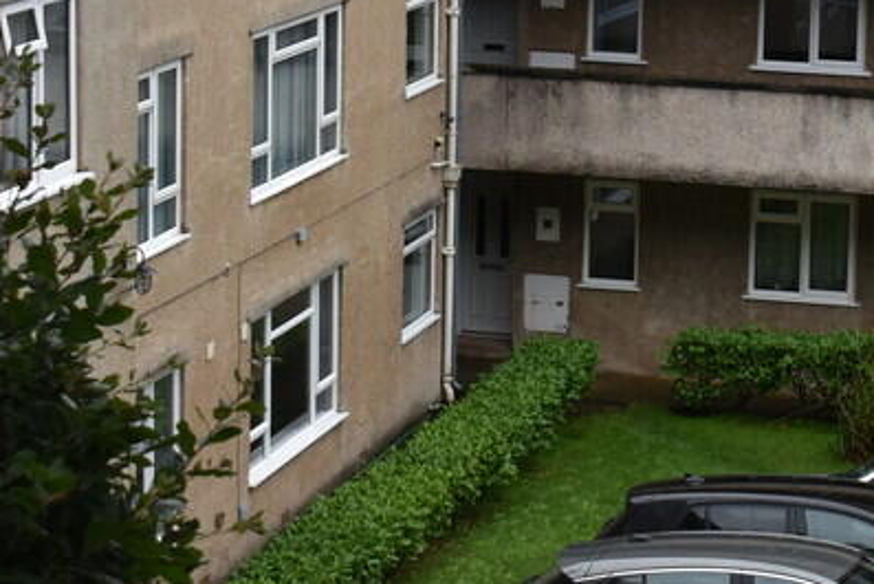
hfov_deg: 17.2
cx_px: 898
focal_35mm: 116
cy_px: -12
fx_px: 2817
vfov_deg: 11.7
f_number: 5.6
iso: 280
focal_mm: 30
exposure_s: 1/250
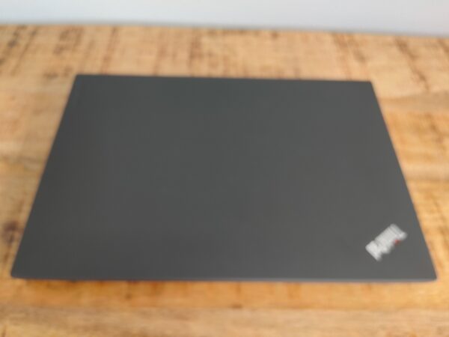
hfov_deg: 67.3
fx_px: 337
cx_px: 224
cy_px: 168
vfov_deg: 53.1
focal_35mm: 26
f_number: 1.8
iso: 200
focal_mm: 4.81
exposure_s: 1/50
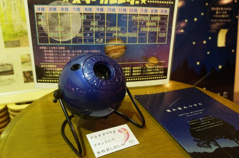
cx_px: 120
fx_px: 199
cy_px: 79
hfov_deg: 62.0
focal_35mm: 30
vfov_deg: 43.4
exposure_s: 1/160
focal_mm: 20
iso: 3200
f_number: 3.5
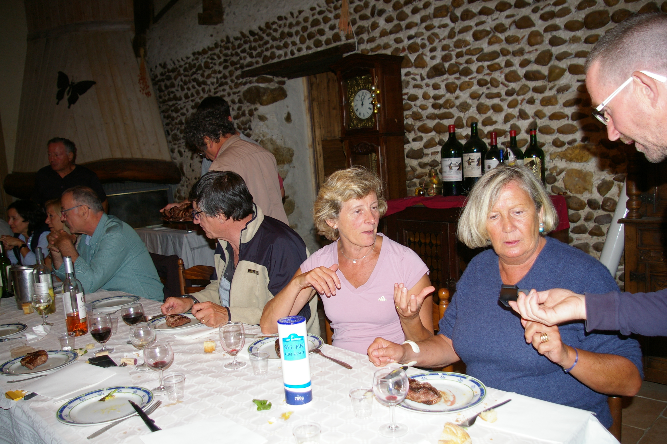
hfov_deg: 62.0
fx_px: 555
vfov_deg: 43.5
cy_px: 222
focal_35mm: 30
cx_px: 334
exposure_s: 1/30
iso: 400
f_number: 4.5
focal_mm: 20
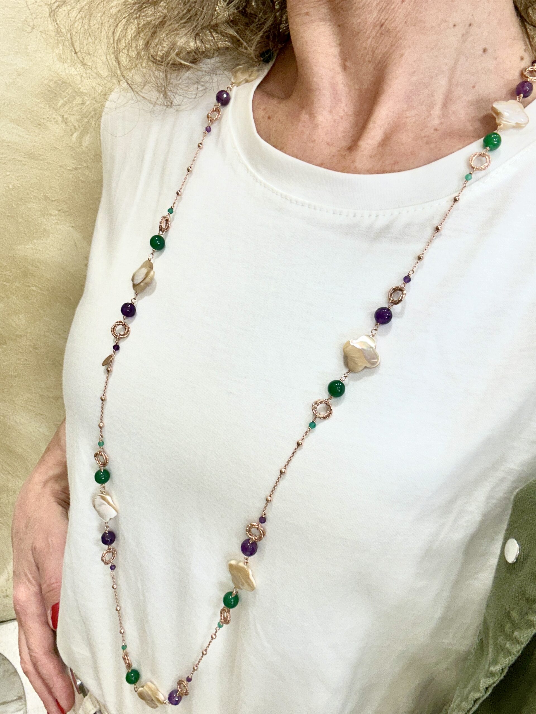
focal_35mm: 30
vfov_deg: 60.0
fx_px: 619
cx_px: 268
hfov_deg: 46.8
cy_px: 357
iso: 32
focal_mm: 2.69
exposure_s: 1/100
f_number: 1.9
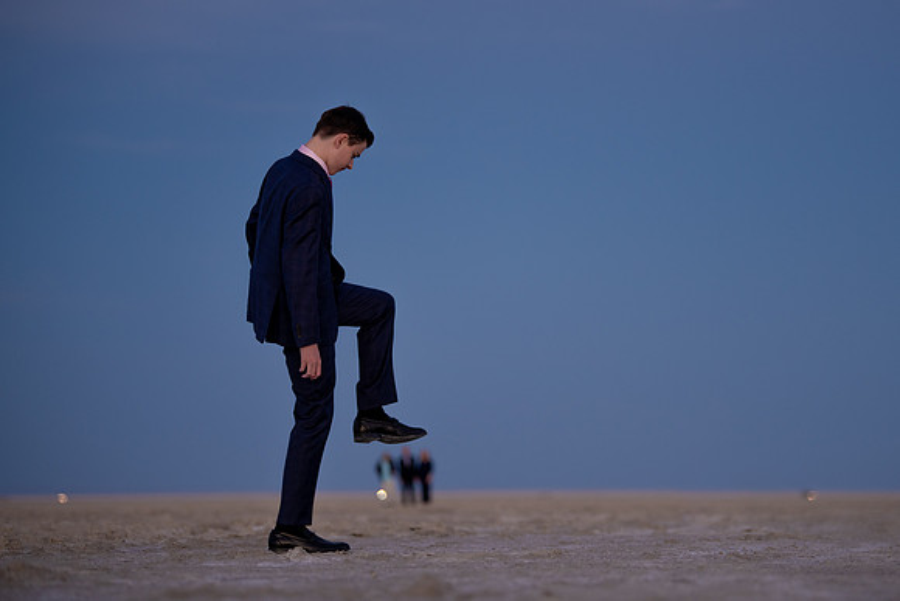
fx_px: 3641
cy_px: 251
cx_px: 509
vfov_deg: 9.4
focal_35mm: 146
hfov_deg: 14.1
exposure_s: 1/60
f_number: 2.8
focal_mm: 120
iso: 400
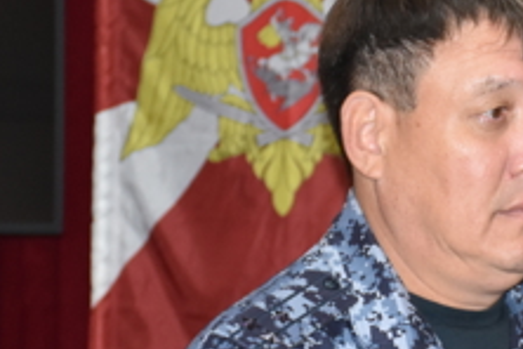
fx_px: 4126
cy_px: 248
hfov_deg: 7.1
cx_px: 787
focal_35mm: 284
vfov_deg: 4.8
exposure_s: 1/60
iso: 1250
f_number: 4.8
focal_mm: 56
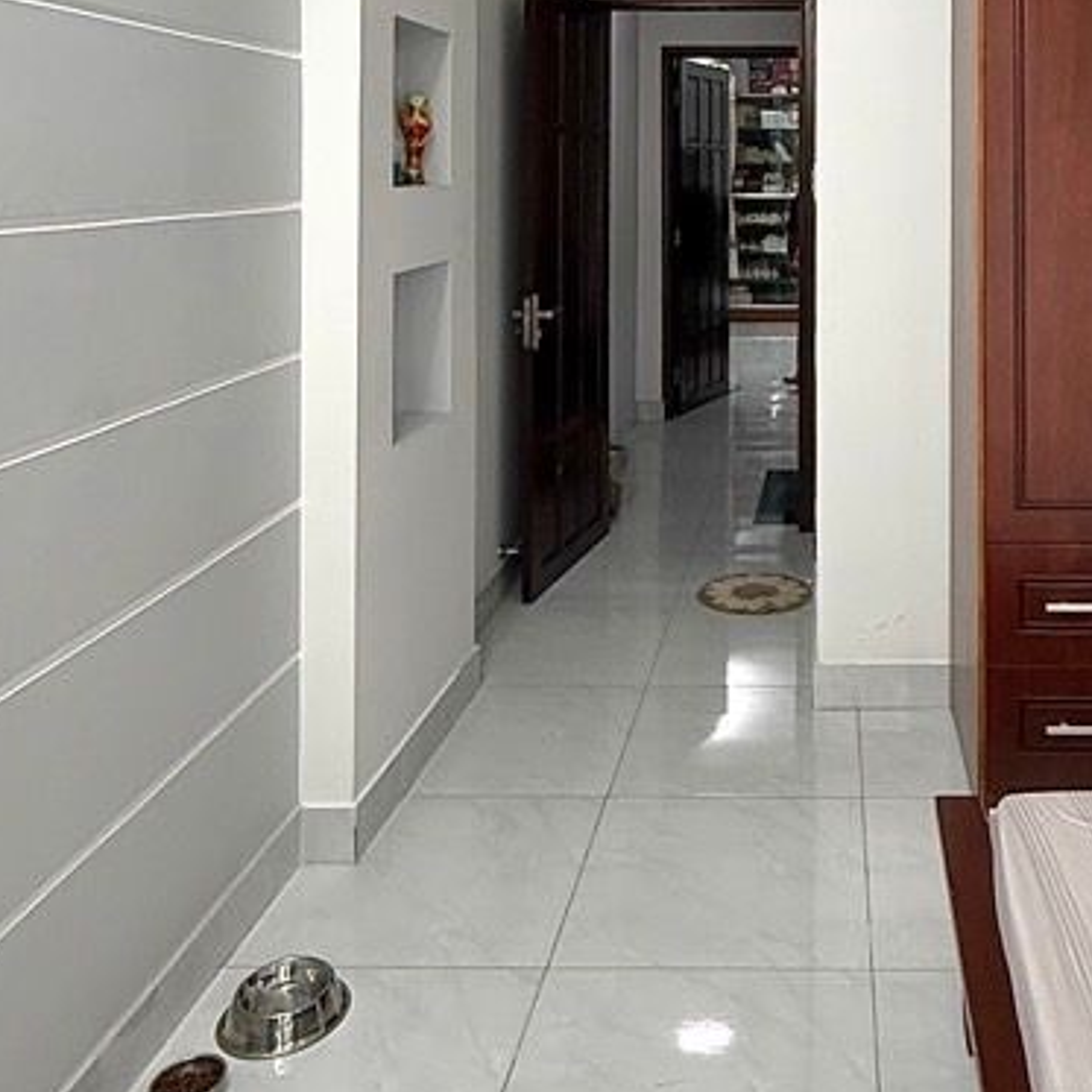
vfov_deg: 45.2
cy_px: 170
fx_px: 1213
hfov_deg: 46.6
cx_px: 823
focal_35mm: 34
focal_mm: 2.22
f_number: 2.2
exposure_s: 1/99
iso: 320
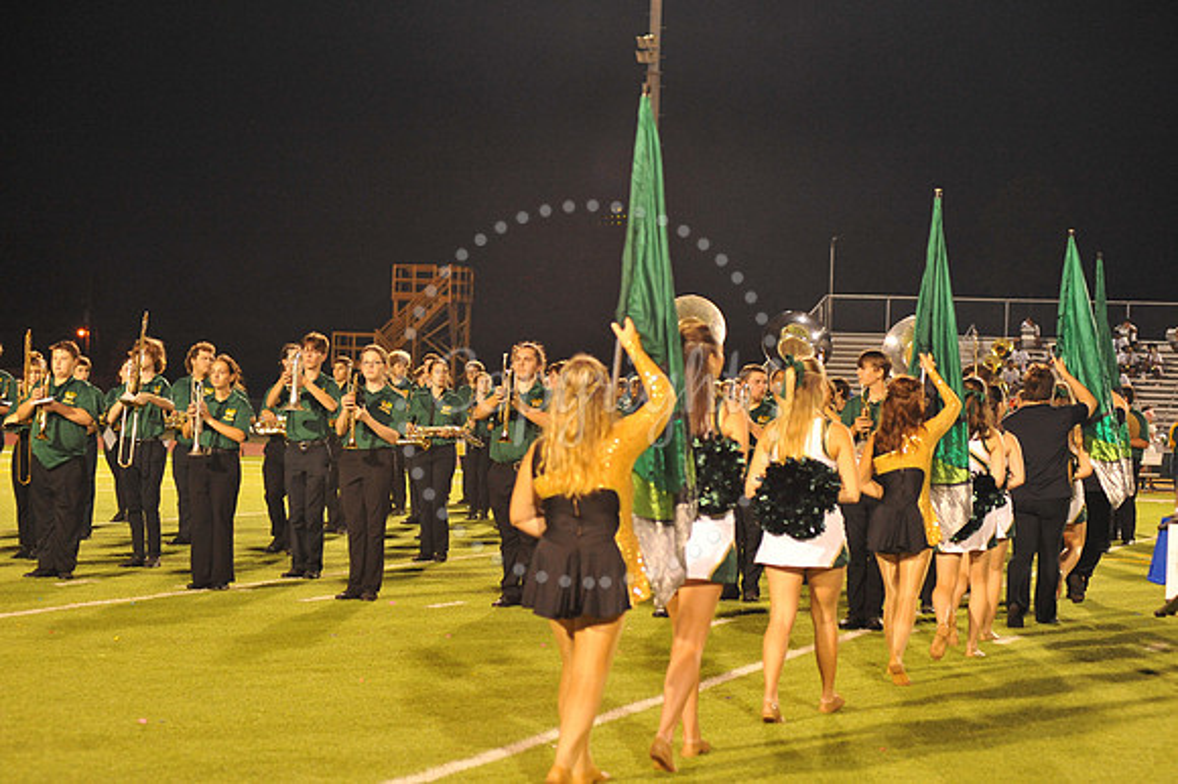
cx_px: 589
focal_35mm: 80
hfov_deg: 25.4
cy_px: 392
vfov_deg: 17.0
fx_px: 2616
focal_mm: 80
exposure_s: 1/160
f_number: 3.5
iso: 3200
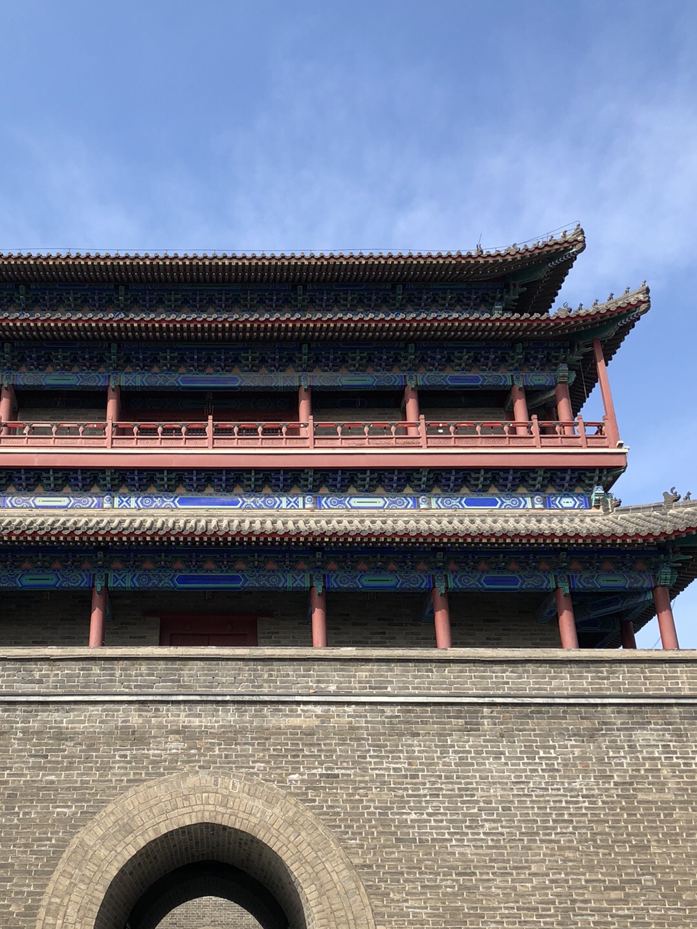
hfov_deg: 36.4
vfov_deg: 47.7
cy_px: 542
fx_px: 1047
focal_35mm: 39
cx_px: 226
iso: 20
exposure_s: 1/1297
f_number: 1.8
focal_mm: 4
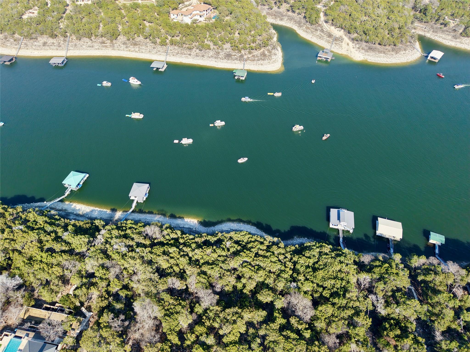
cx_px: 235
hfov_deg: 71.6
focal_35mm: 24
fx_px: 326
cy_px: 176
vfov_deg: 56.8
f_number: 1.8
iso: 100
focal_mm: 8.67
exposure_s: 1/1000
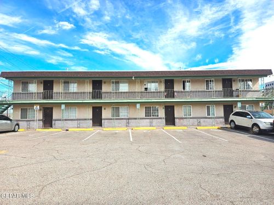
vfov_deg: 58.9
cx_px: 137
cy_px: 102
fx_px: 182
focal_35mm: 23
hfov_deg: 73.9
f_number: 1.8
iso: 25
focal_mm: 5.4
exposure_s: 1/2500
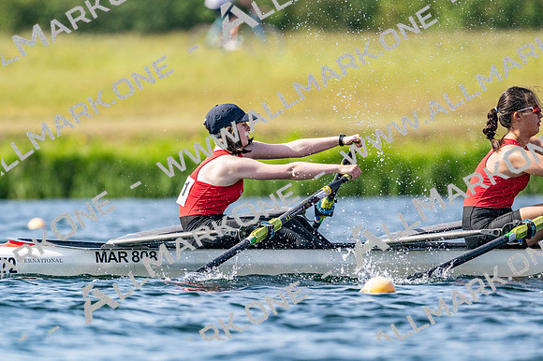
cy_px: 180
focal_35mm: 600
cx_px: 272
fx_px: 9044
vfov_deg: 2.3
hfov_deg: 3.4
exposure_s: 1/2500
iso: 250
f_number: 4.5
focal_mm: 400
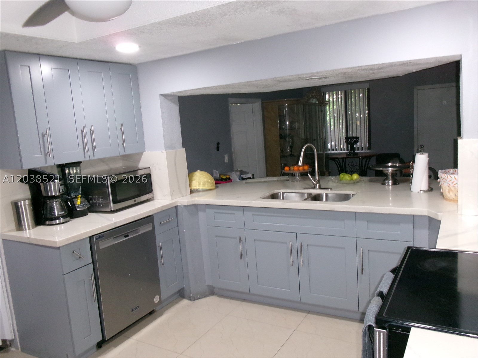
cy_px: 179
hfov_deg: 63.4
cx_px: 239
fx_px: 387
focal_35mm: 28
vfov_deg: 49.7
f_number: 3.9
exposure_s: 1/34
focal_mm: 5.1
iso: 400
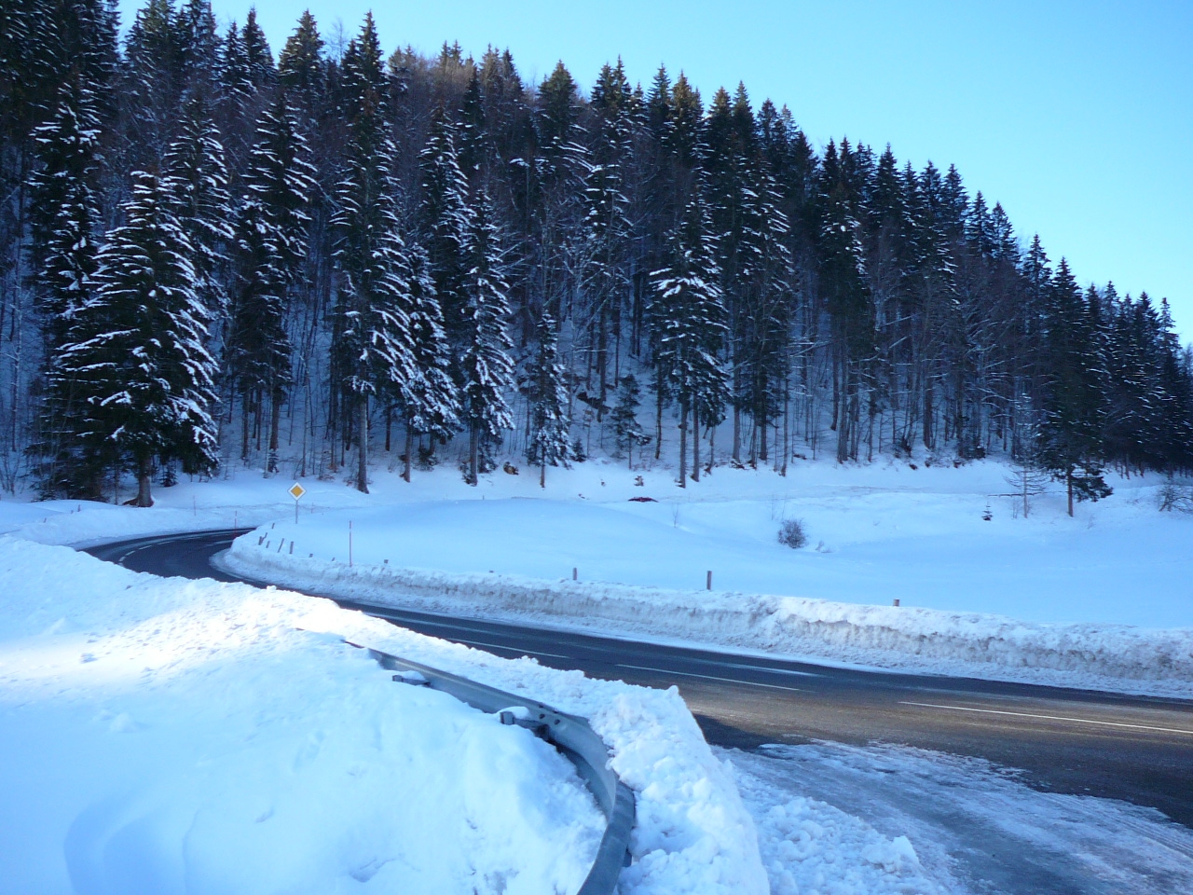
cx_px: 596
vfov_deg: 40.7
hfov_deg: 52.6
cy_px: 448
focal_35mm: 35
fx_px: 1206
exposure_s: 1/400
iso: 80
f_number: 2.8
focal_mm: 5.2
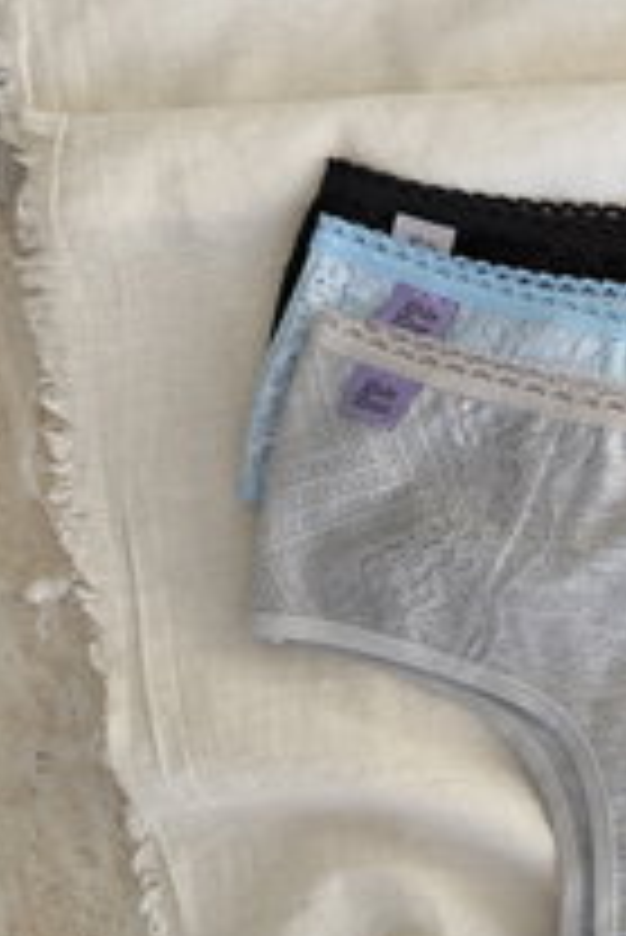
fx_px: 1666
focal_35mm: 64
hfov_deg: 20.1
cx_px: 721
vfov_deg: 31.3
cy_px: 367
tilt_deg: -77.2
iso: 80
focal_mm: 6.76
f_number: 1.78
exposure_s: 1/329
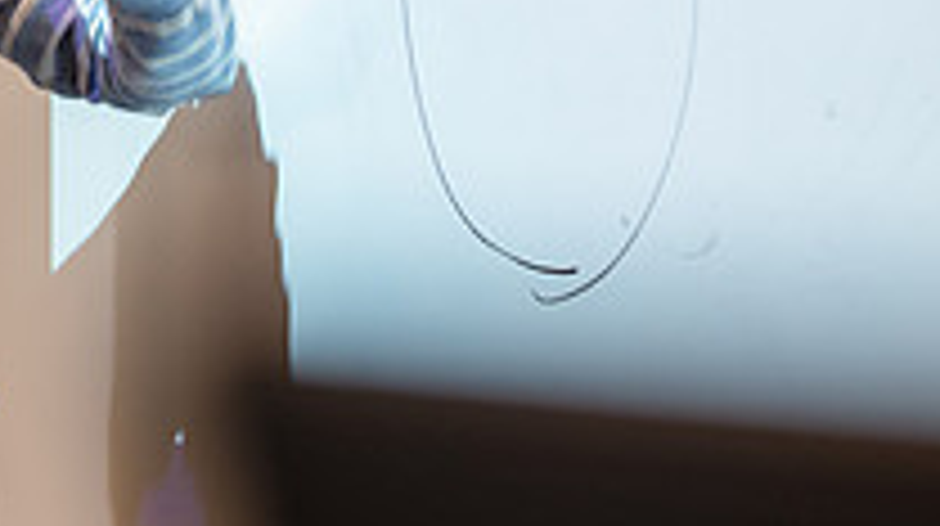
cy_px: -7
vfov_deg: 5.9
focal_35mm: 204
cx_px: -49
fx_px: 5079
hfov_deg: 10.5
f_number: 3.5
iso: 800
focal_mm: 70
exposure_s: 1/200
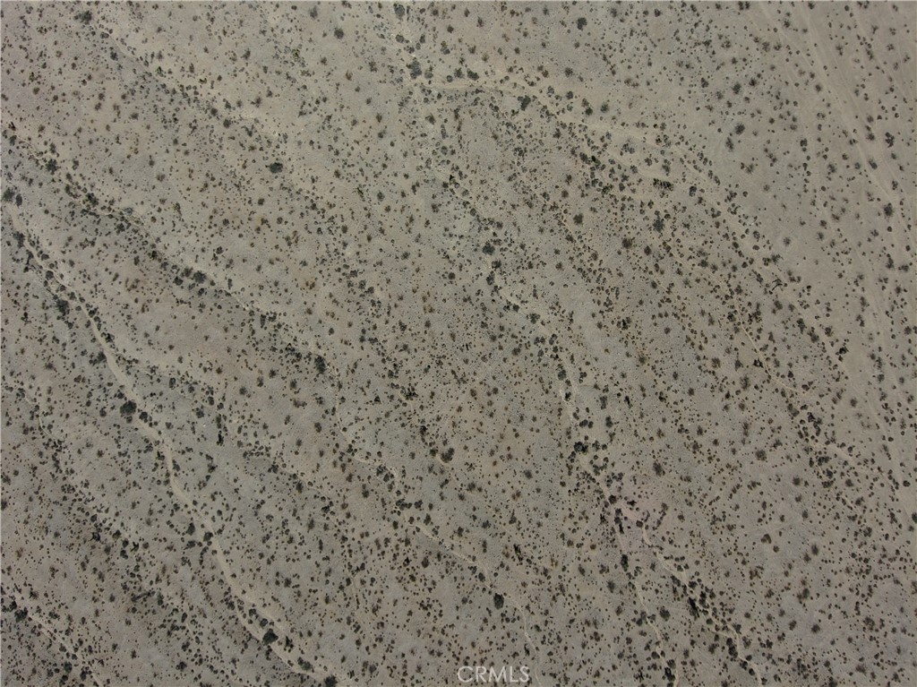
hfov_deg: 79.0
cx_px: 458
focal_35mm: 21
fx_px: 556
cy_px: 344
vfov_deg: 63.4
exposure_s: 1/2665
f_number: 2.8
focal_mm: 3.7
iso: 101
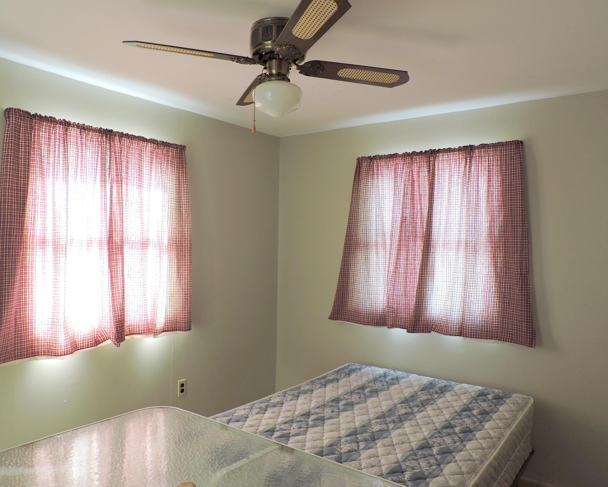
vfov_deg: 54.9
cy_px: 247
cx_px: 286
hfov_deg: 66.0
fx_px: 468
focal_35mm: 26
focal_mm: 4.3
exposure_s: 1/30
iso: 100
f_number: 3
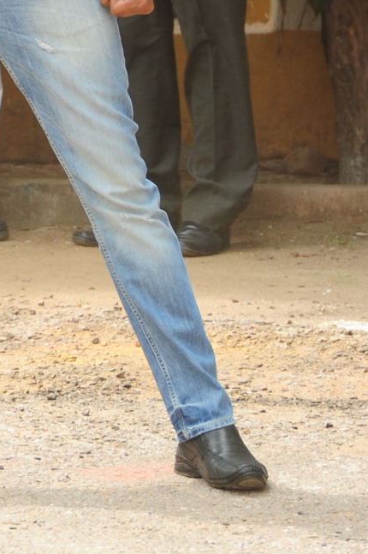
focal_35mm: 380
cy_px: -51
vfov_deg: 5.4
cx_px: -94
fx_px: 5839
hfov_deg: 3.6
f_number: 6.3
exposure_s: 1/400
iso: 500
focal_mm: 120
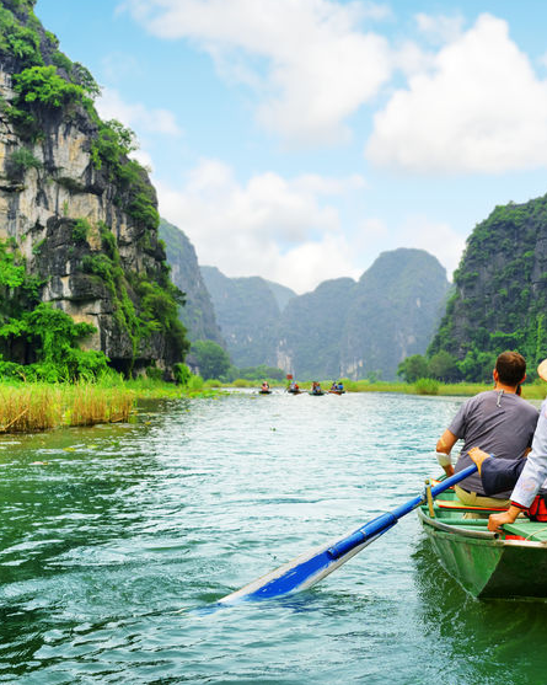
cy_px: 340
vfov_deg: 37.4
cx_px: 328
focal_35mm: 50
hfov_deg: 30.2
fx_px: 1013
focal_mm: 35
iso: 200
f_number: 8
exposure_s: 1/320
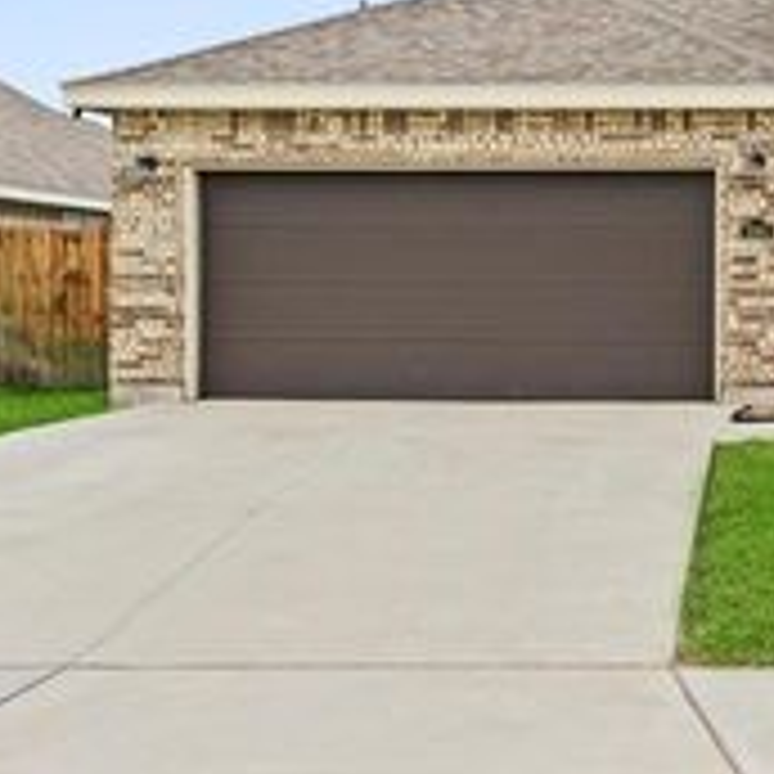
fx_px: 1745
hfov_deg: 22.9
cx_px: 940
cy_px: 232
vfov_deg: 24.8
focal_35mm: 69
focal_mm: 28
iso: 100
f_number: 8
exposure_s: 1/80
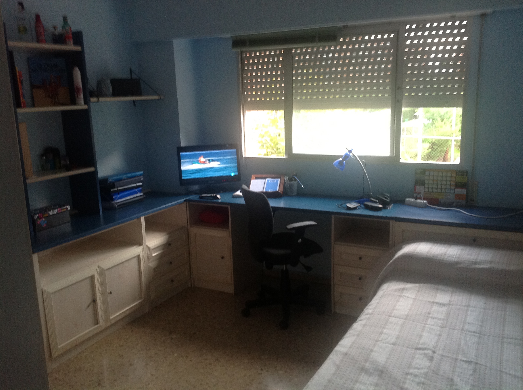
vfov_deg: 40.6
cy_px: 195
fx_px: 528
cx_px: 262
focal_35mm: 35
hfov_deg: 52.7
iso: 200
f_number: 2.4
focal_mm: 4.28
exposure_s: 1/15
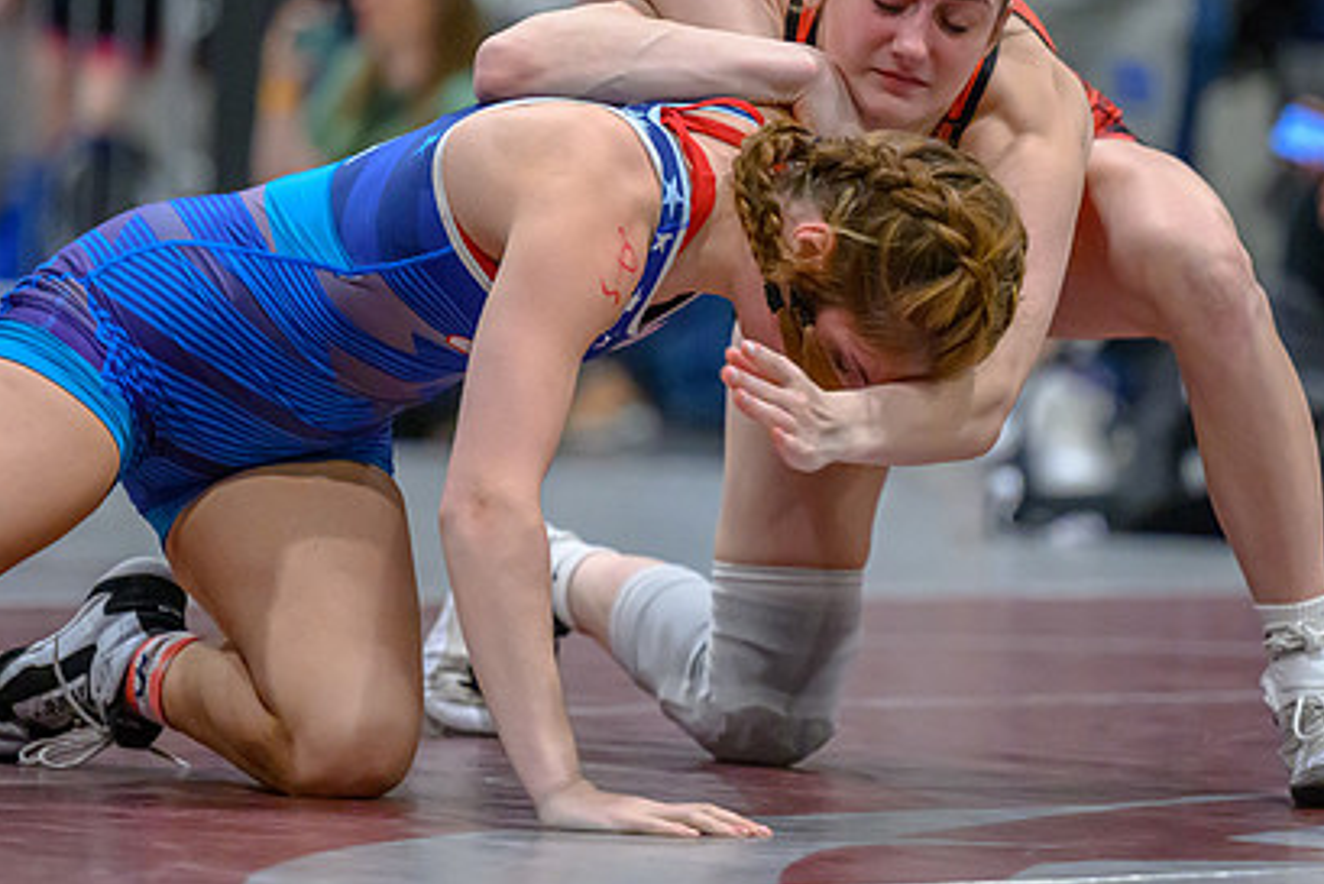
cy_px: 315
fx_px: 10558
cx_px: 806
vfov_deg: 4.8
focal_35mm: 287
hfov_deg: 7.2
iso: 8000
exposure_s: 1/640
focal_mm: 165
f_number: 2.8
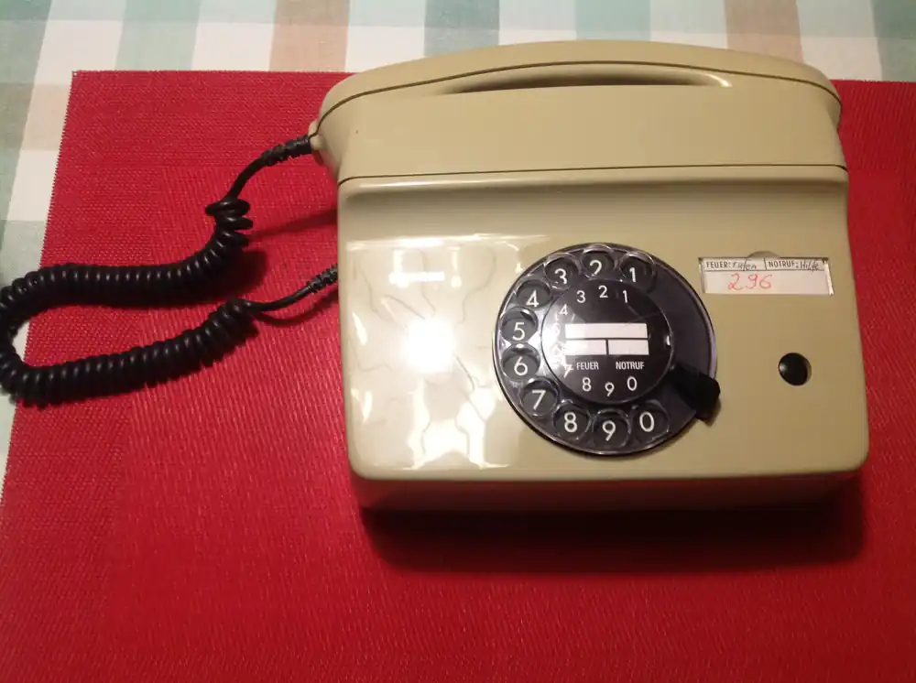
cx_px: 458
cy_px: 342
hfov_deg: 52.7
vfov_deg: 40.6
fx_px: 924
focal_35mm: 35
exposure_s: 1/15
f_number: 2.4
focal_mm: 4.28
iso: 80
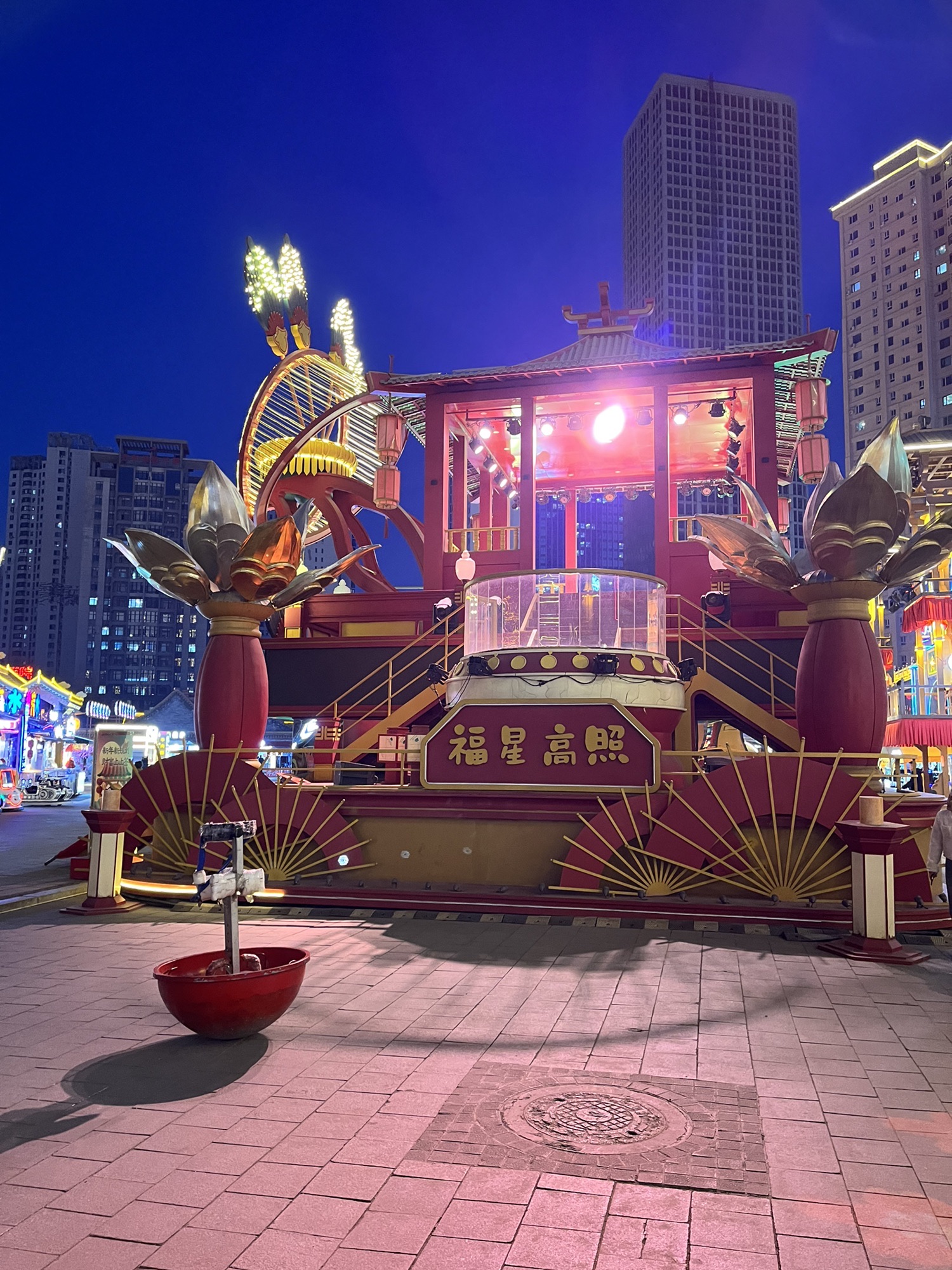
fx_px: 953
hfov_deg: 53.1
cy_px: 635
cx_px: 476
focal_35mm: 26
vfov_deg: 67.3
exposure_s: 1/33
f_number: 1.6
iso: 400
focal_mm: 5.1
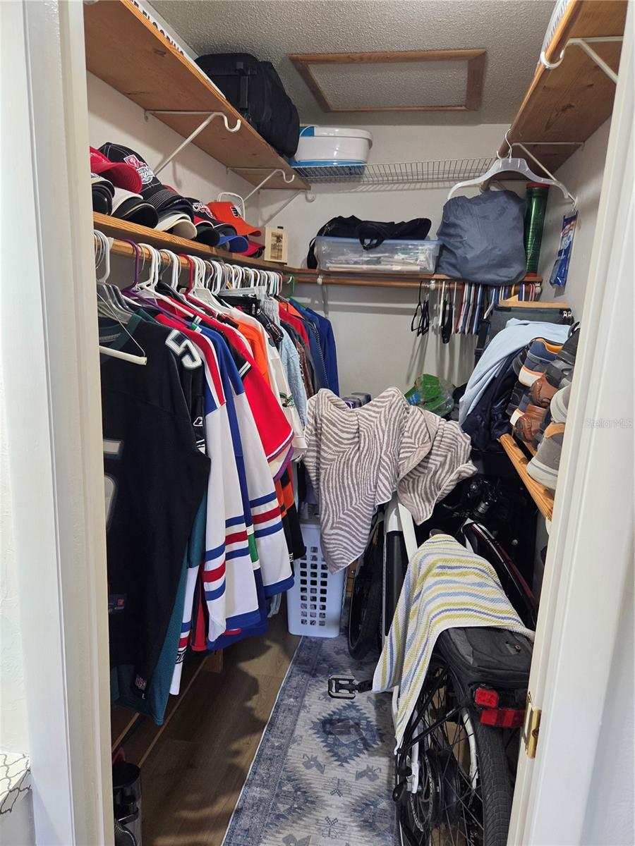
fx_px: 563
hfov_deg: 58.9
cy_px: 423
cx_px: 318
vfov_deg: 73.9
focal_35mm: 23
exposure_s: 1/120
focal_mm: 5.4
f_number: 1.8
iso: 200
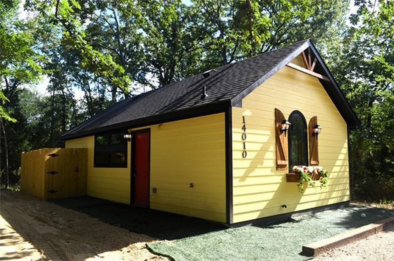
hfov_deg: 67.5
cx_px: 197
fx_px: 295
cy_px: 130
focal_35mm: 27
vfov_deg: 47.7
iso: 100
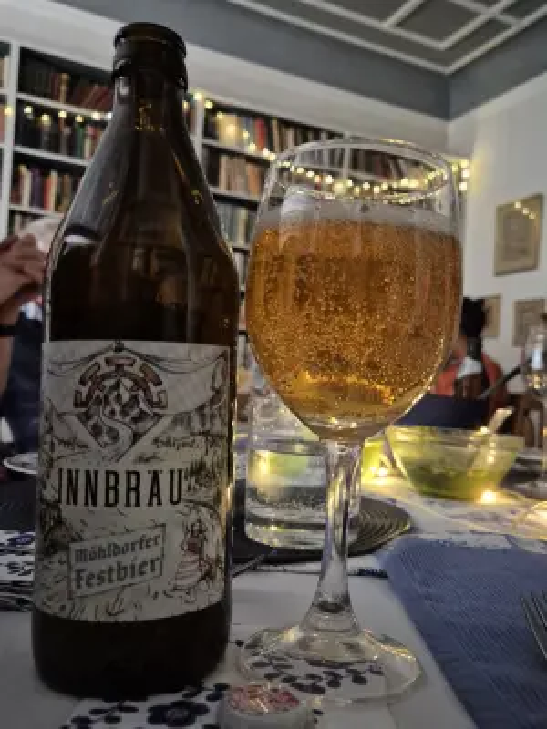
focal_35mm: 23
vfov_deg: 73.9
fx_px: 485
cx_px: 274
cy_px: 364
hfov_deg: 58.9
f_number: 1.8
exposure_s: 1/25
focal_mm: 5.4
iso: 1600
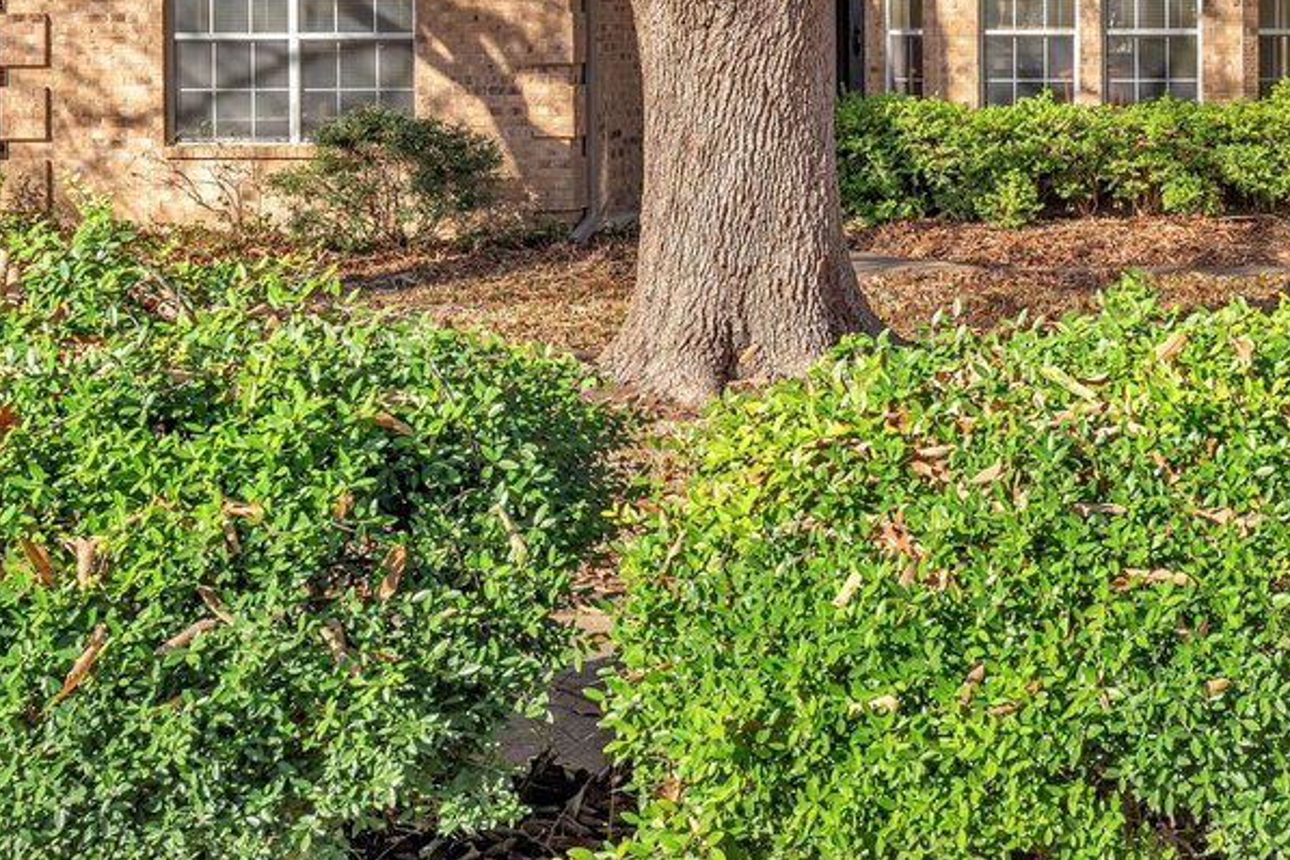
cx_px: 1242
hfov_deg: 32.1
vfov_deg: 22.8
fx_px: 2081
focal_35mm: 58
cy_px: 89
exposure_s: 1/125
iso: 100
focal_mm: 21.4
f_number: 6.3
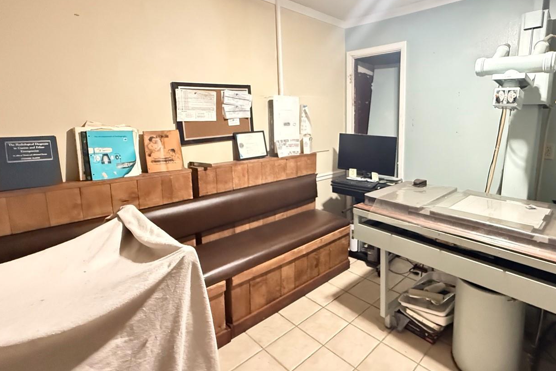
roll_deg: +0.0
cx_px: 350
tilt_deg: -7.6
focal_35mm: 19
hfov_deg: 85.1
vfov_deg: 64.2
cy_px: 157
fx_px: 293
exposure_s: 1/60
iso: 1250
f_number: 2.2
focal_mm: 2.22
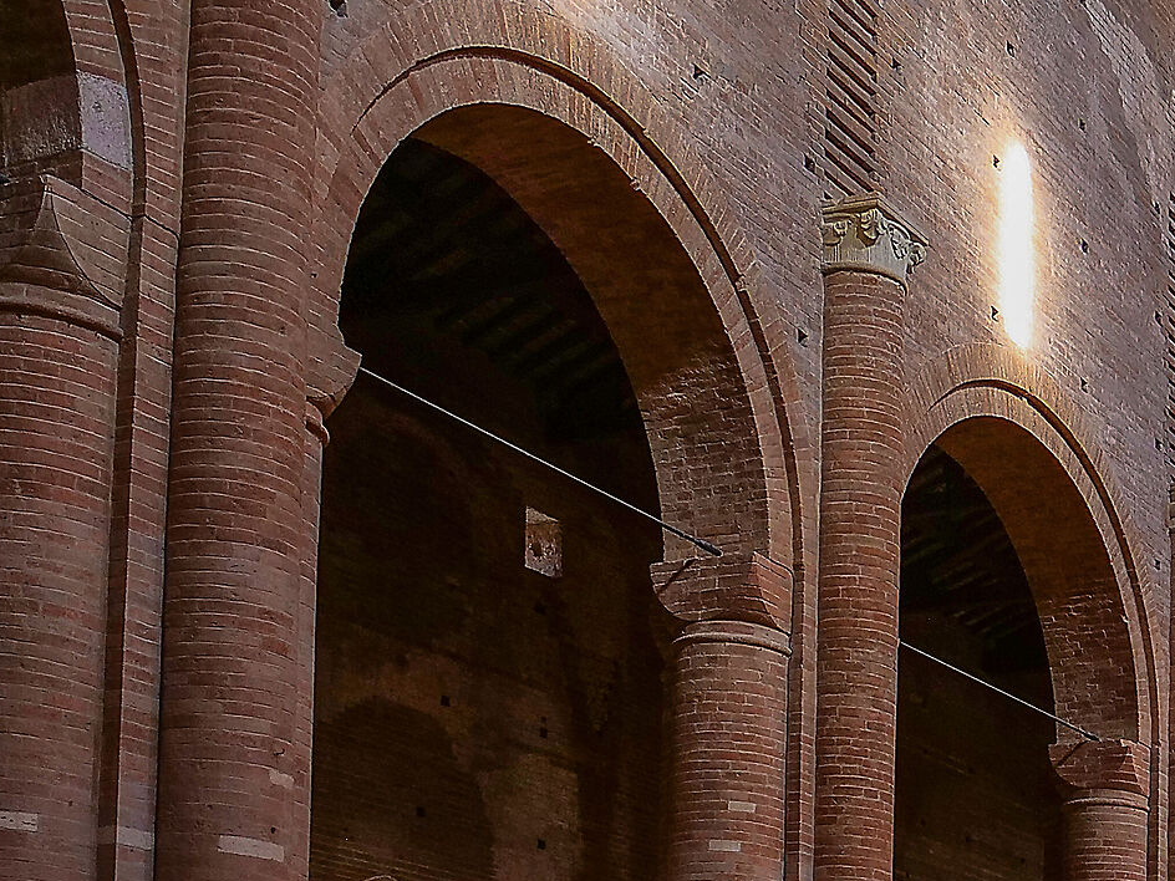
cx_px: 1384
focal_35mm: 61
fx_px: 2071
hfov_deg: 28.0
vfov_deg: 23.4
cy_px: 780
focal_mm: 12
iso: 400
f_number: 2.8
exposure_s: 1/15
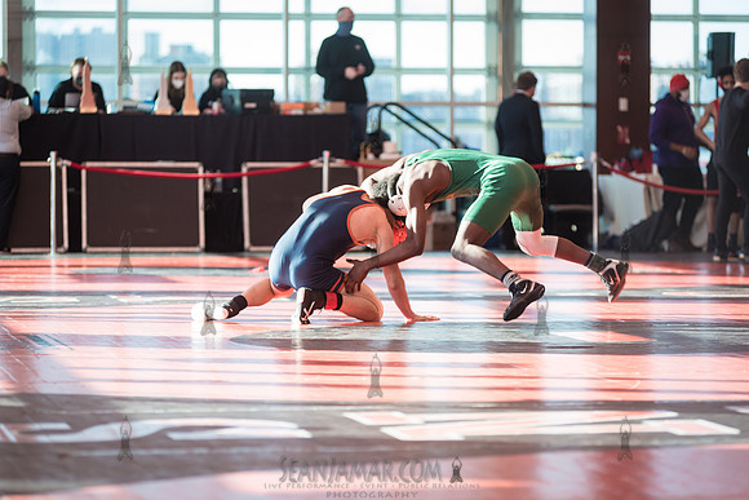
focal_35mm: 155
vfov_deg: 8.9
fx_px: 3225
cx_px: 374
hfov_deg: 13.2
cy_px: 250
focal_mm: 155
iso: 400
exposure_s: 1/400
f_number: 4
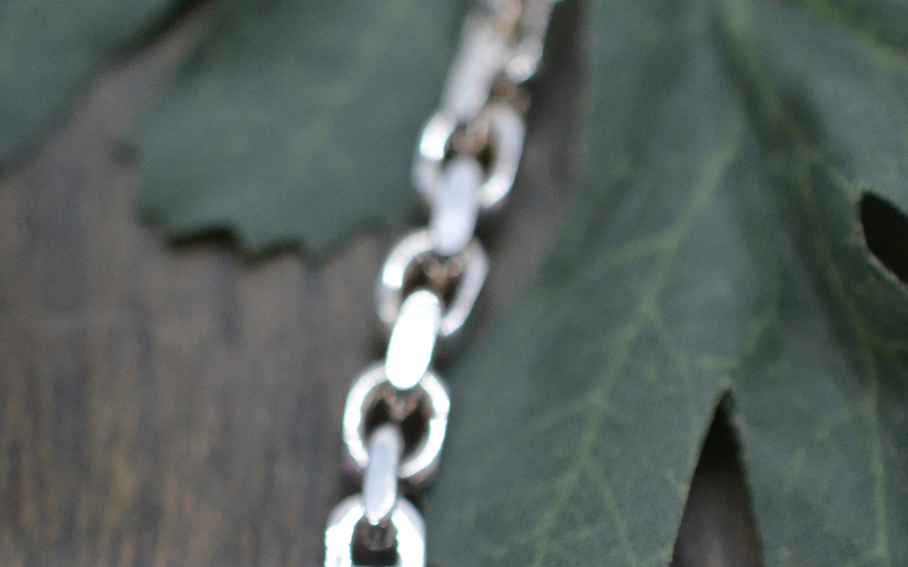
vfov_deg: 10.4
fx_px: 3118
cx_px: 337
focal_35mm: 126
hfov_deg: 16.5
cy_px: 456
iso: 2500
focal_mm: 40
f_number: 4
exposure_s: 1/2000
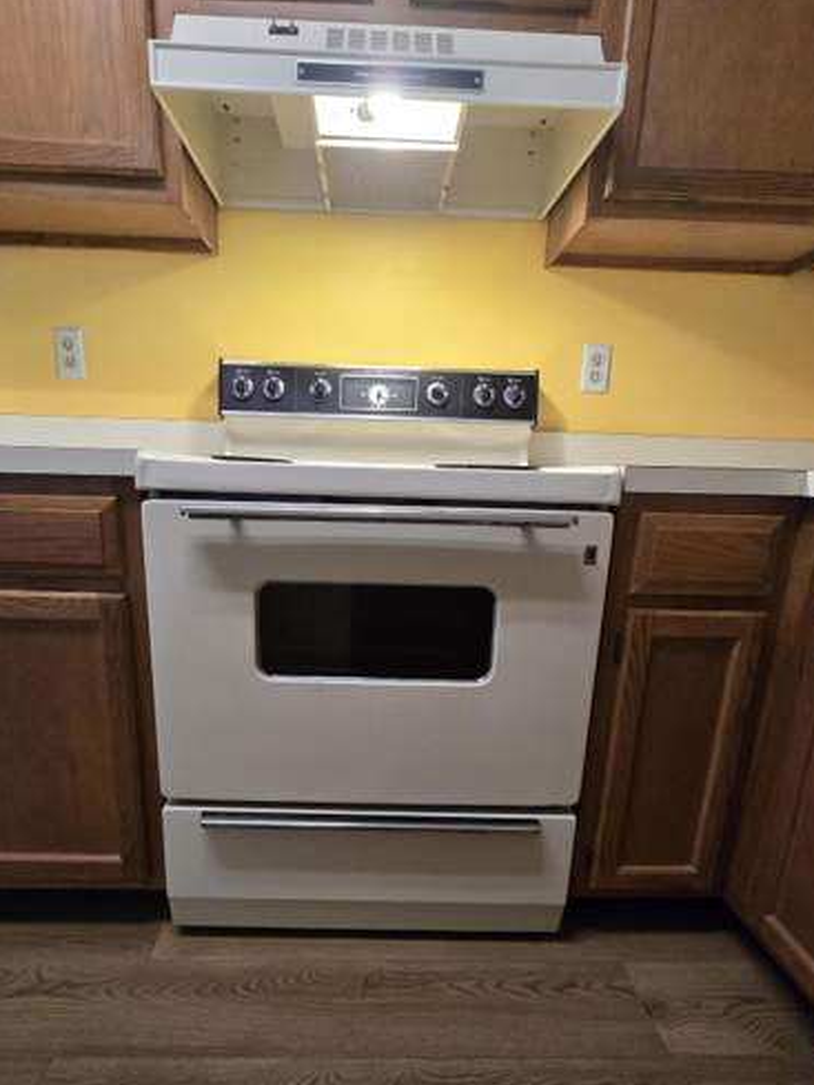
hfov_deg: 74.7
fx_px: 533
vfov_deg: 90.3
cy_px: 628
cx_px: 386
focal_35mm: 17
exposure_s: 1/60
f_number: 2.2
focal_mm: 2.2
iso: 640
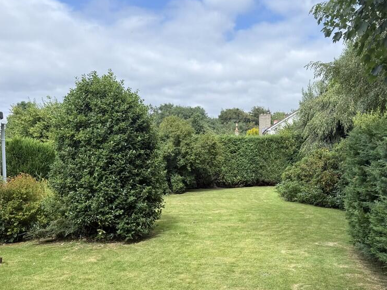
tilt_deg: -2.0
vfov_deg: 42.6
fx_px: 369
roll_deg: +0.7
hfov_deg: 55.0
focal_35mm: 33
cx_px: 230
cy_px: 184
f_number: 1.78
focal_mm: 6.76
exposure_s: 1/2110
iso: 80
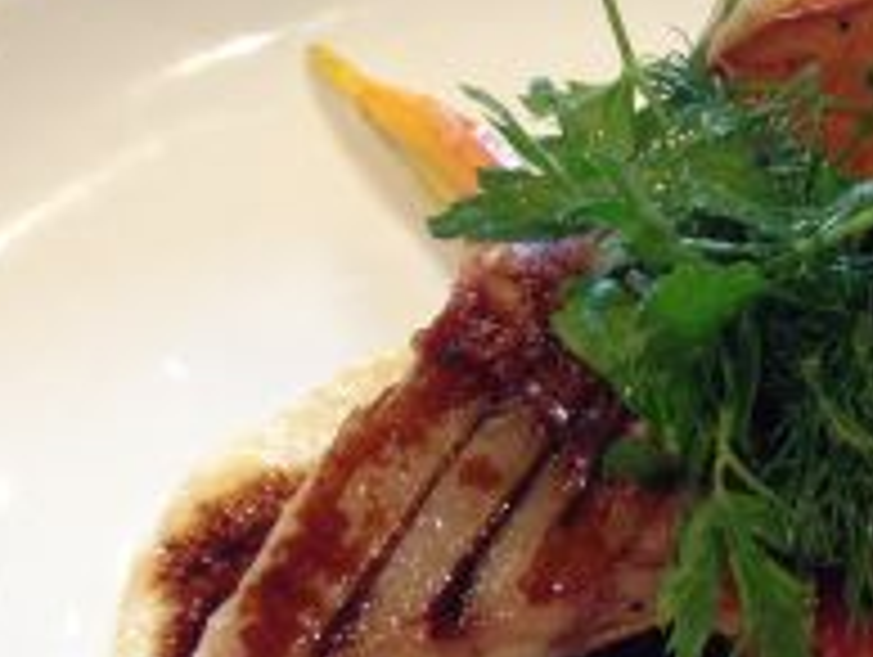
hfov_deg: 27.4
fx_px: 1717
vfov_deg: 21.5
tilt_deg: -46.9
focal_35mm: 68
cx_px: 801
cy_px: 482
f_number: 2.4
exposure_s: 1/20
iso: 100
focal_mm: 4.12
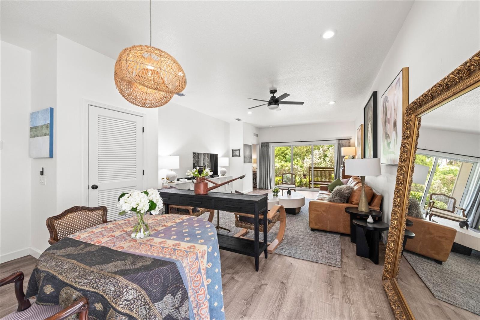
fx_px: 187
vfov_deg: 81.2
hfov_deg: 104.3
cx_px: 240
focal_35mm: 14
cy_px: 160
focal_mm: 14
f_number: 8
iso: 800
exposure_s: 1/8
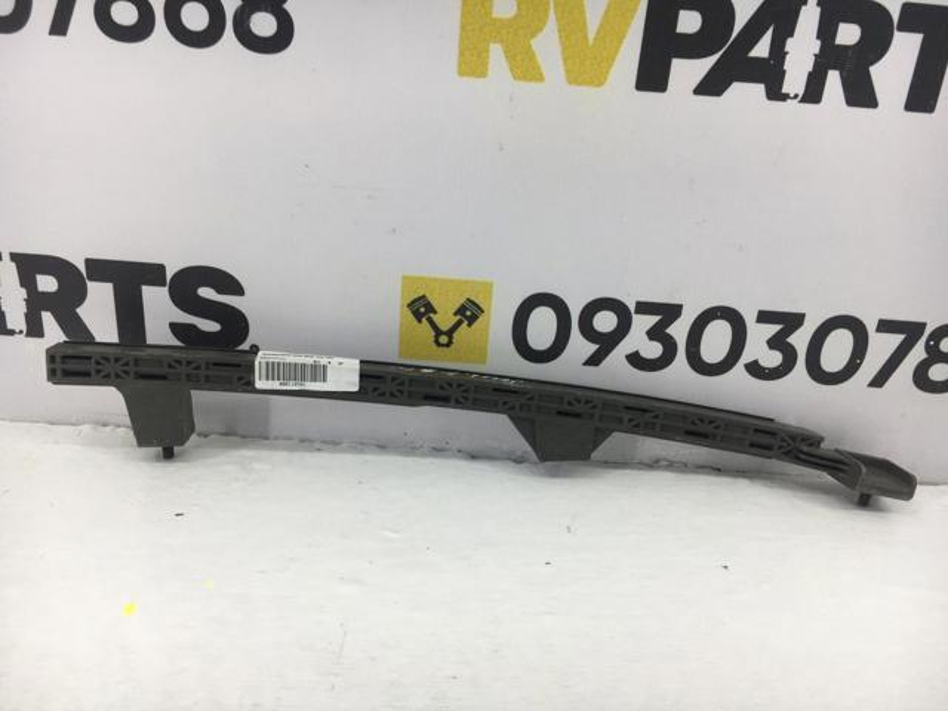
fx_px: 794
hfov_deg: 61.7
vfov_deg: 48.2
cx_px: 474
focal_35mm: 29
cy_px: 356
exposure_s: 1/100
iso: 40
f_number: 2.2
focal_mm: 4.15
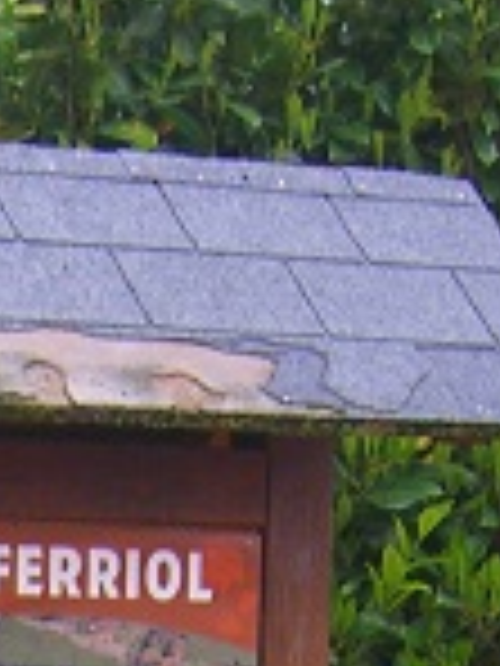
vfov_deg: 8.8
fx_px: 3967
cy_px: 1562
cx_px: -464
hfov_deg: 7.0
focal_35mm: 206
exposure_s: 1/80
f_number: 4
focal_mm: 7.9
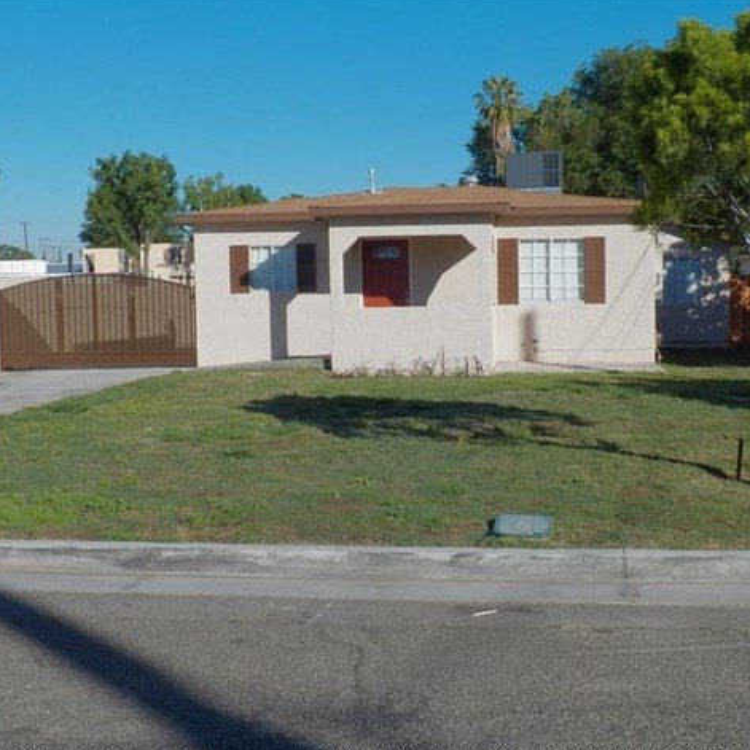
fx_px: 1030
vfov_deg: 40.0
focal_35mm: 42
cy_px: 373
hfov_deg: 40.0
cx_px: 419
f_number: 7.1
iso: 125
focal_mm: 6.3
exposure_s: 1/1600
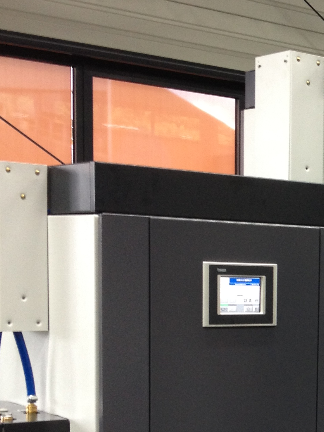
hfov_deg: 15.1
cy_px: 390
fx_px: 1161
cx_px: 430
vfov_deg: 20.6
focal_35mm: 93
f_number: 2.4
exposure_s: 1/20
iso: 100
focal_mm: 4.28
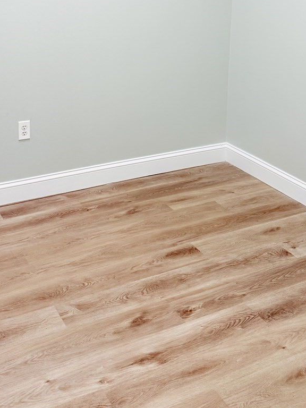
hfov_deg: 30.3
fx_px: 566
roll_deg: +1.1
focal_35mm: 48
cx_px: 151
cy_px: 63
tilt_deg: -10.7
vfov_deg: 37.7
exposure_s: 1/120
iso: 100
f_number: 1.78
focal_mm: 6.76
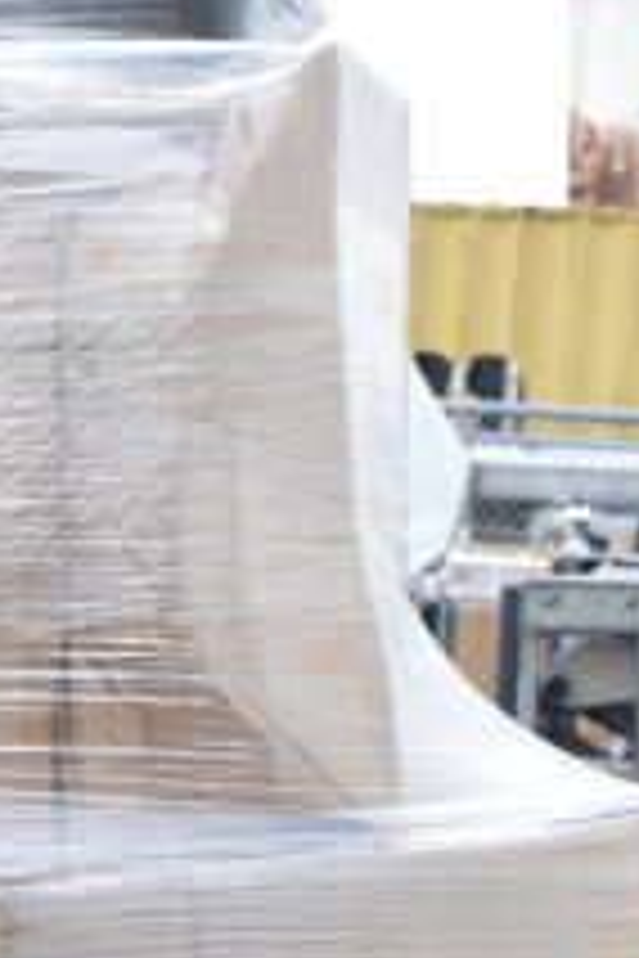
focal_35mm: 135
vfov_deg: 14.3
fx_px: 3598
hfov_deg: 9.8
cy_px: 1365
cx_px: -378
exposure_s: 1/160
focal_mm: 21
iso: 200
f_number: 6.3
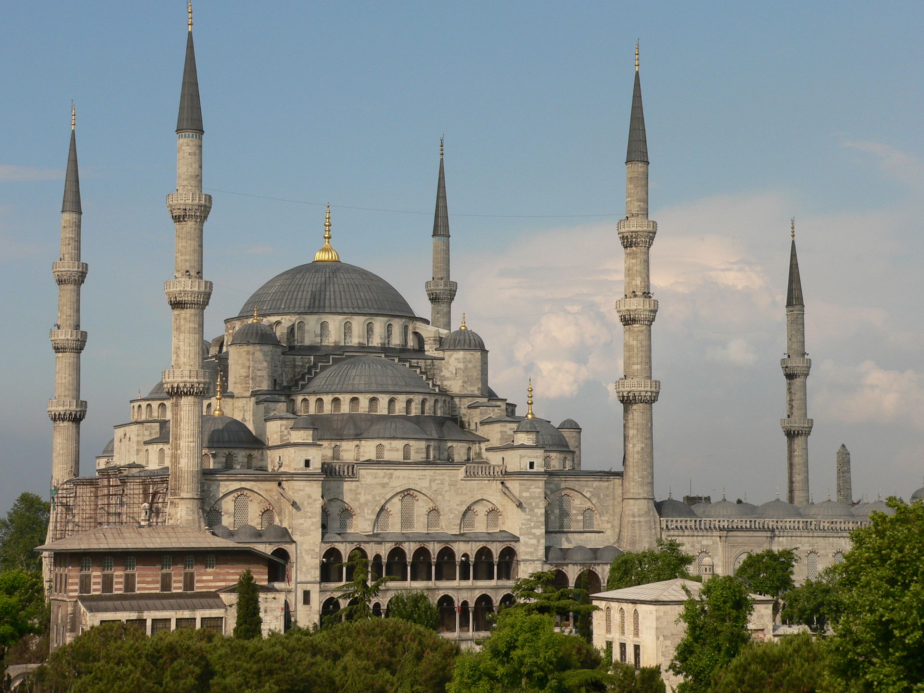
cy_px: 346
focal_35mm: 75
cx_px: 462
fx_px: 2002
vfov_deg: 19.6
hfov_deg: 26.0
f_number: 5.6
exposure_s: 1/500
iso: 80
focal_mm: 12.5
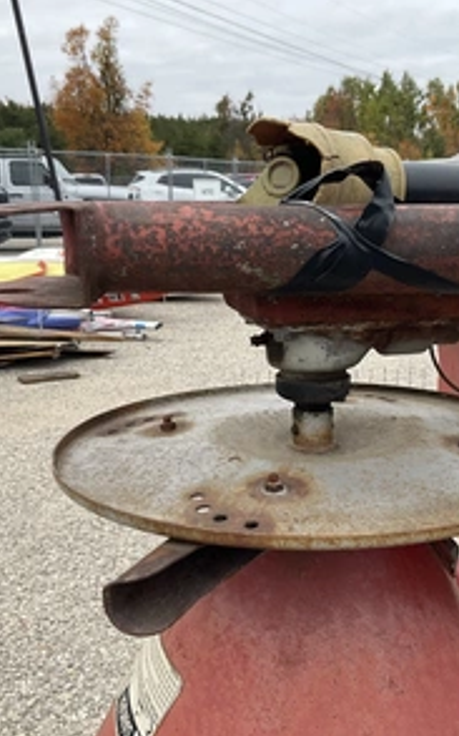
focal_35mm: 42
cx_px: 316
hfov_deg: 30.2
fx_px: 841
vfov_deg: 47.2
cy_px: 372
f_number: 1.8
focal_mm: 3
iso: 25
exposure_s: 1/294
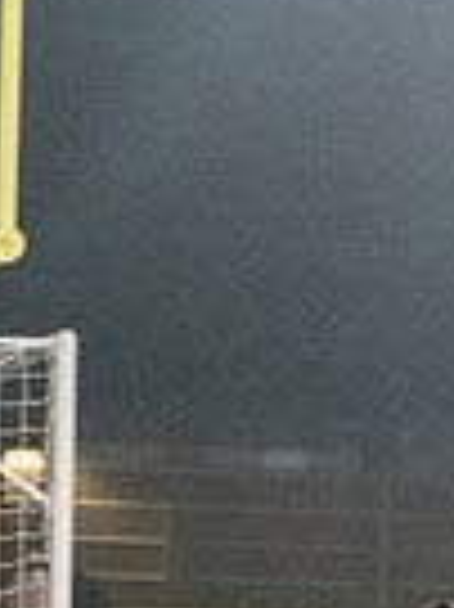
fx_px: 5079
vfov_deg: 6.8
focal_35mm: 290
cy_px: 660
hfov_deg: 4.9
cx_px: 1281
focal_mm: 70
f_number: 4.5
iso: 2500
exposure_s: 1/200
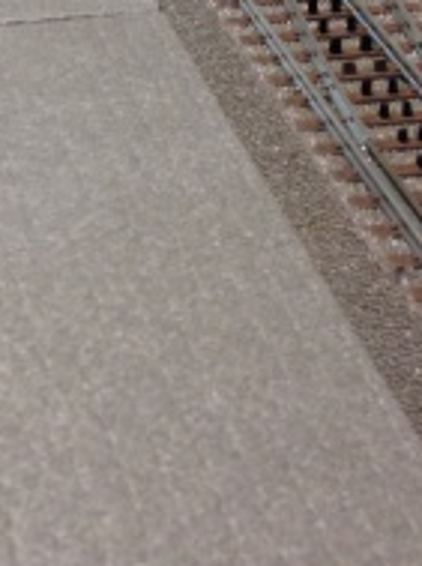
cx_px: -141
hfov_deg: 12.7
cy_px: -159
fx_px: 1827
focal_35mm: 112
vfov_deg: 16.7
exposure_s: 1/20
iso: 100
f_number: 2.4
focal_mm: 4.12
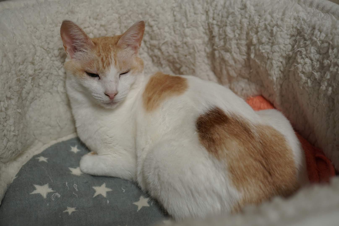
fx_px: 339
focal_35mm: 36
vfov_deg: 36.9
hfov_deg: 53.1
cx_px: 170
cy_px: 113
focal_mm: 24
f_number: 2.5
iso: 250
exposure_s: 1/30
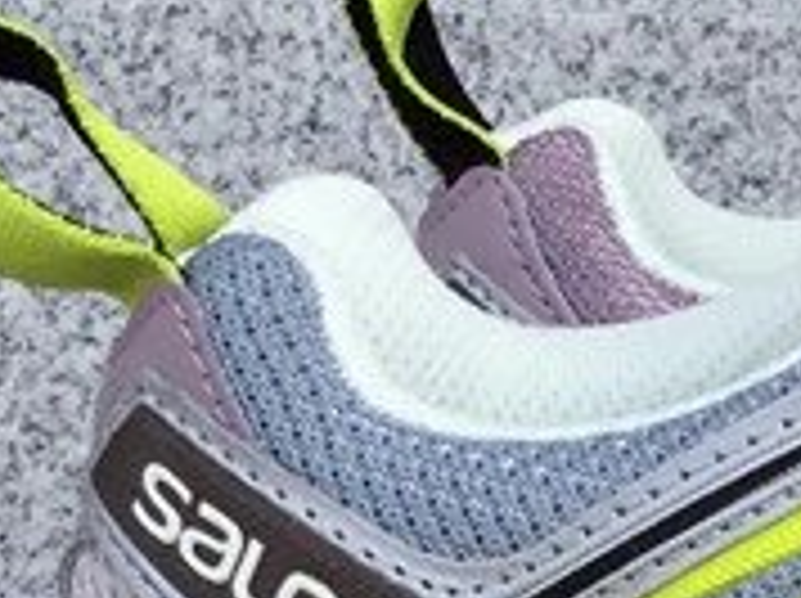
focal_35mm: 157
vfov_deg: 8.8
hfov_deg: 11.8
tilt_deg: -21.3
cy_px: 1261
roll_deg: -0.8
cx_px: 1359
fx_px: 3628
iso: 25
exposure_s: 1/403
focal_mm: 3.3
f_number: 2.4
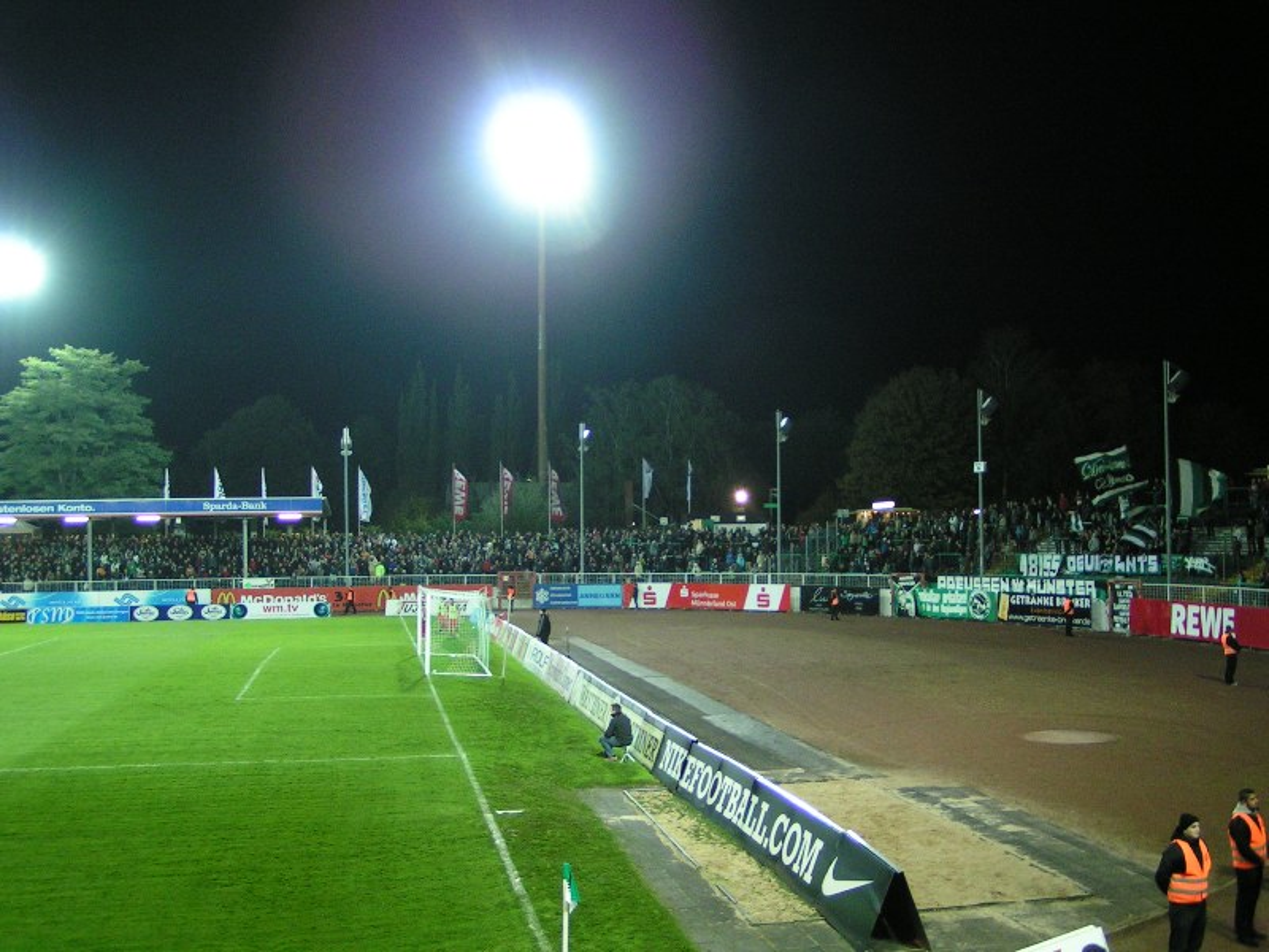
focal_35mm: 38
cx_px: 634
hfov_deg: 49.0
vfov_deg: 37.7
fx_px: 1393
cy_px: 476
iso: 200
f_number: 2.8
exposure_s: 1/25
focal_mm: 5.8
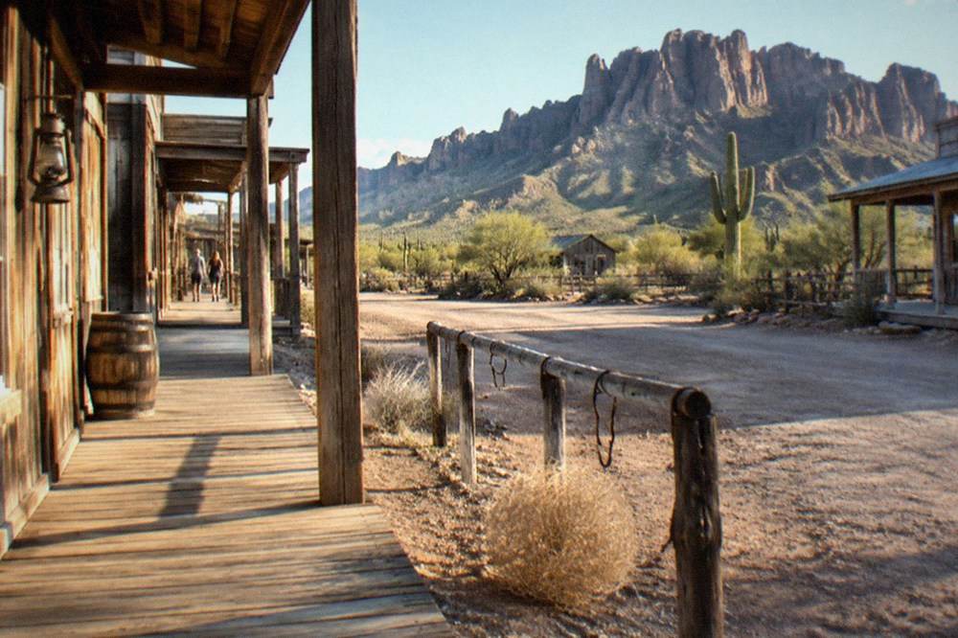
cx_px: 479
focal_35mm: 35
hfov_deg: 54.5
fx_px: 931
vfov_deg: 37.8
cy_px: 319
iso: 200
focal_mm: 35
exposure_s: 1/125
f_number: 10
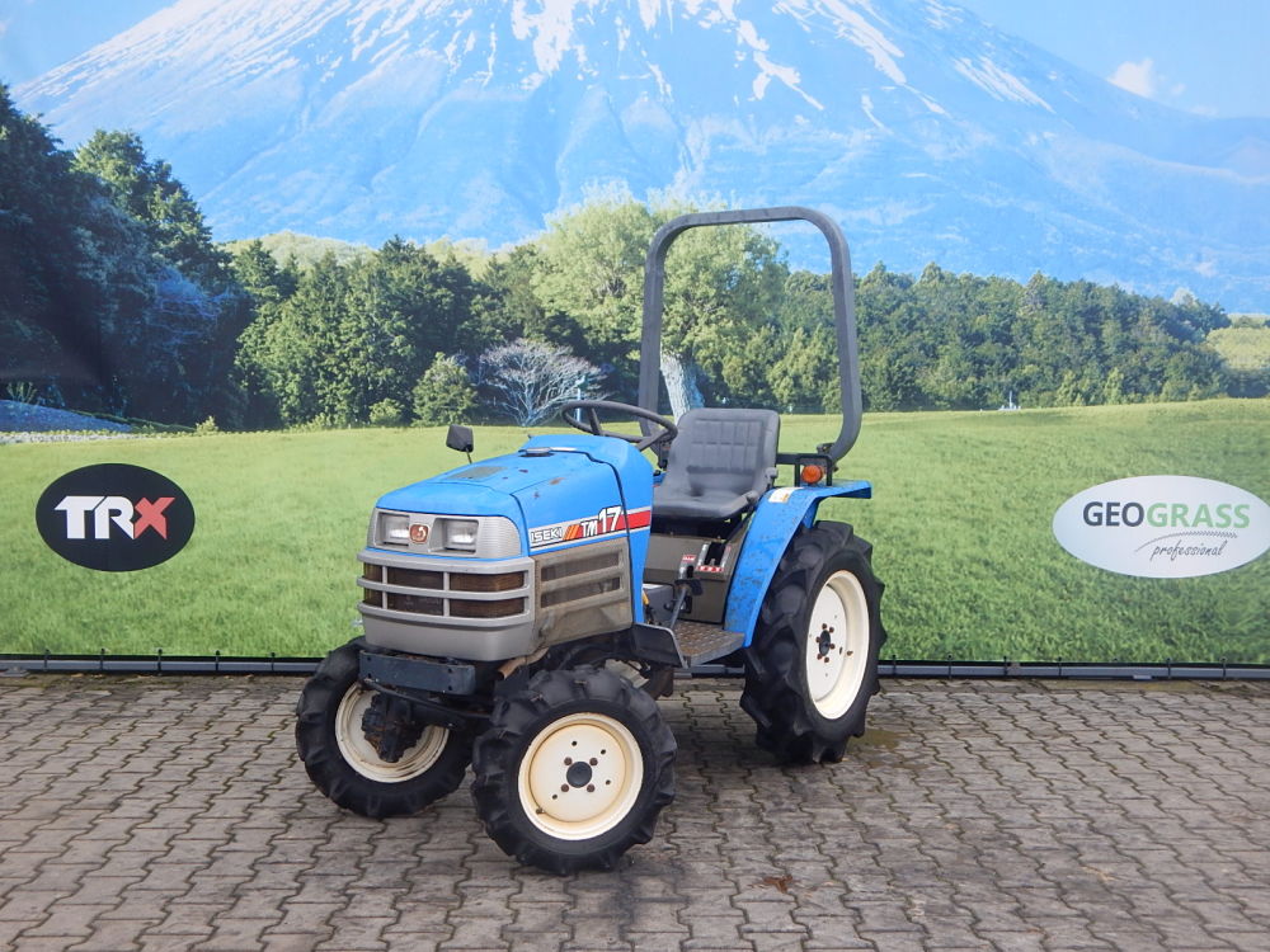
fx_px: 1394
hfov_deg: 49.0
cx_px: 635
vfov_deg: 37.7
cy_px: 476
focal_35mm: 38
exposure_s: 1/100
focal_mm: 6.8
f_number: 3.4
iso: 125
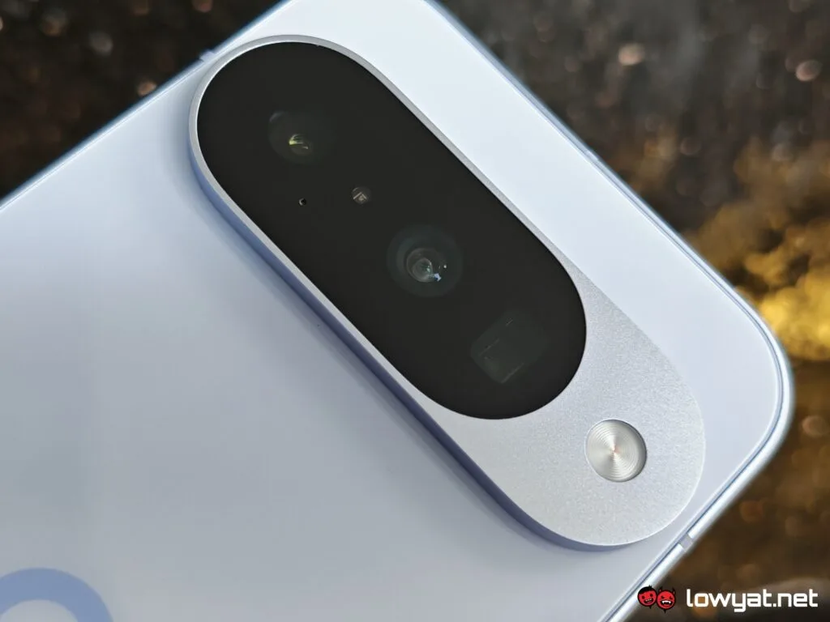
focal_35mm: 46
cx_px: 415
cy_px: 311
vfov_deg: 31.5
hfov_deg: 41.2
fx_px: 1103
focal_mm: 5.4
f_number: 1.6
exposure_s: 1/100
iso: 50
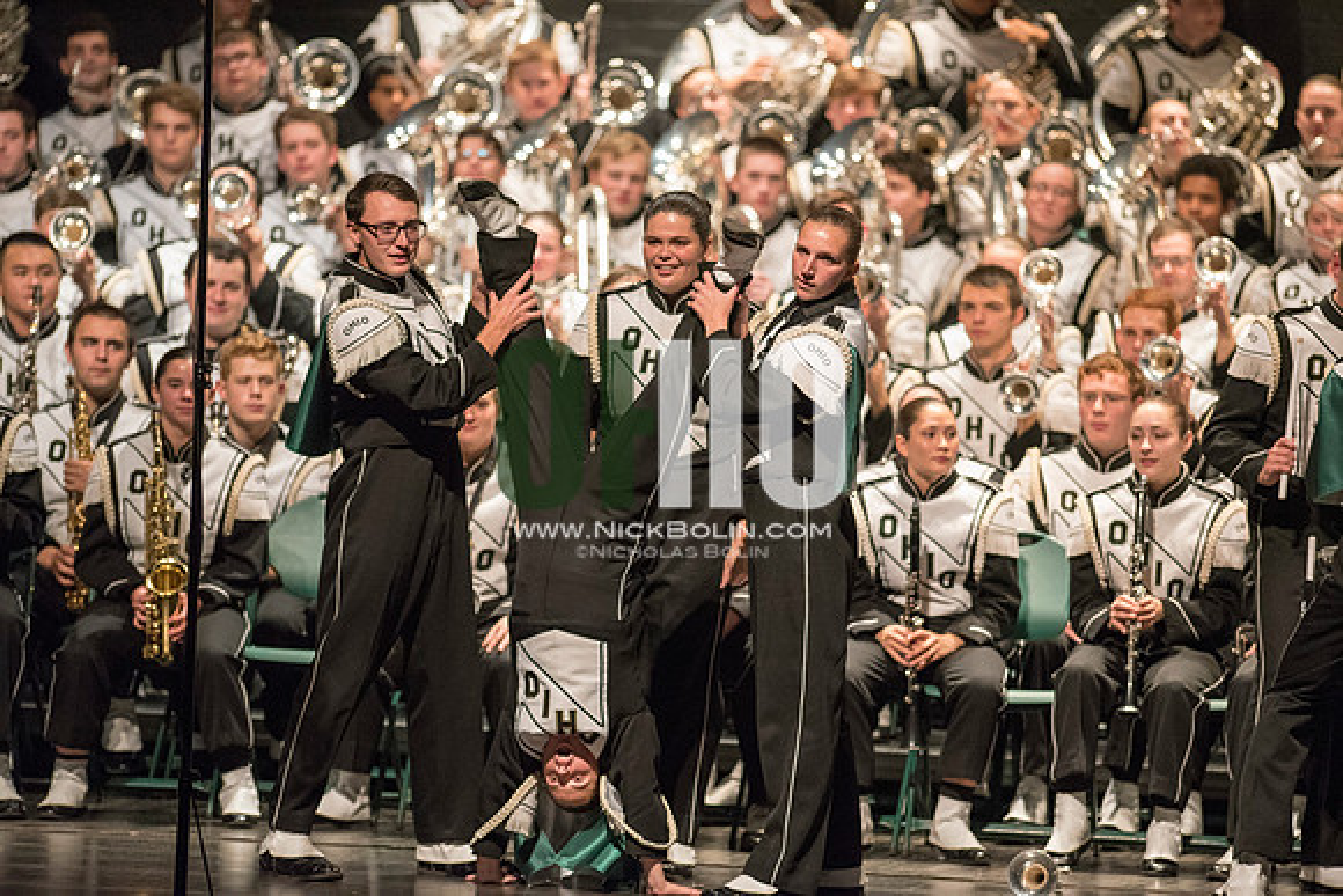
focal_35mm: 300
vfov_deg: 4.6
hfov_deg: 6.9
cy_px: 448
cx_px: 672
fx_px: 11194
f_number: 2.8
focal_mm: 300
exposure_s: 1/500
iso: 4000
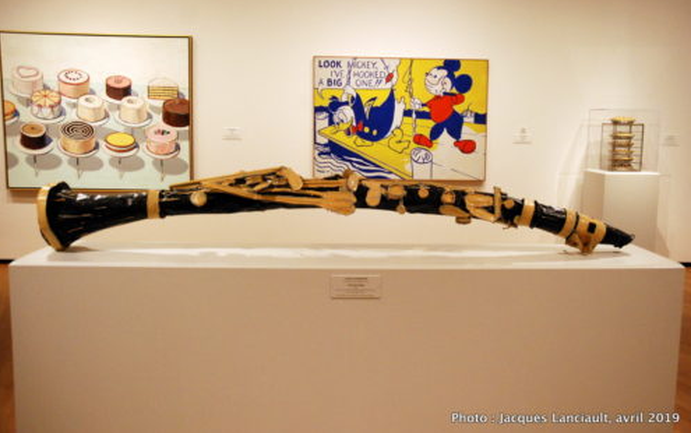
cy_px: 205
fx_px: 641
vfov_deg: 37.3
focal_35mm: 34
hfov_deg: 56.7
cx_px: 348
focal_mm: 22
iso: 1600
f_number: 4.5
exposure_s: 1/80
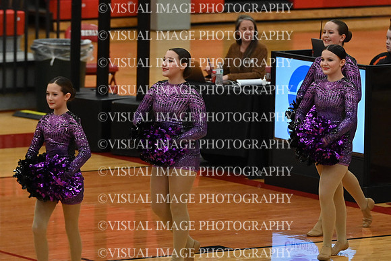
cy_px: 130
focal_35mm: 300
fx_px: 3259
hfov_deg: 6.9
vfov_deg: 4.6
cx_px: 196
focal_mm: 200
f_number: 4
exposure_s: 1/400
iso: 6400
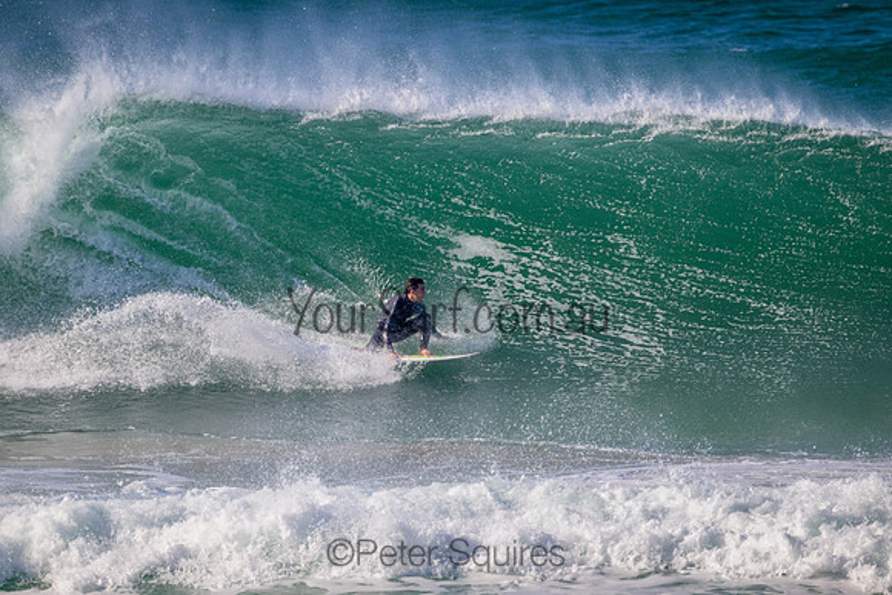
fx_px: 19826
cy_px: 298
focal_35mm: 800
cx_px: 446
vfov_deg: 1.7
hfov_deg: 2.6
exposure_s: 1/2000
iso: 1600
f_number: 11
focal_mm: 800
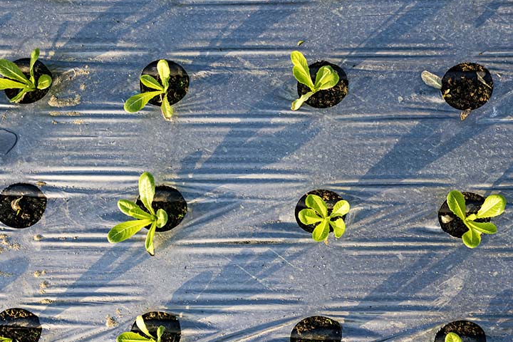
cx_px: 308
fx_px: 456
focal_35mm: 32
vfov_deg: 40.8
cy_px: 214
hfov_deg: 58.3
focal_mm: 24
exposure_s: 1/250
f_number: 5.6
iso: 400
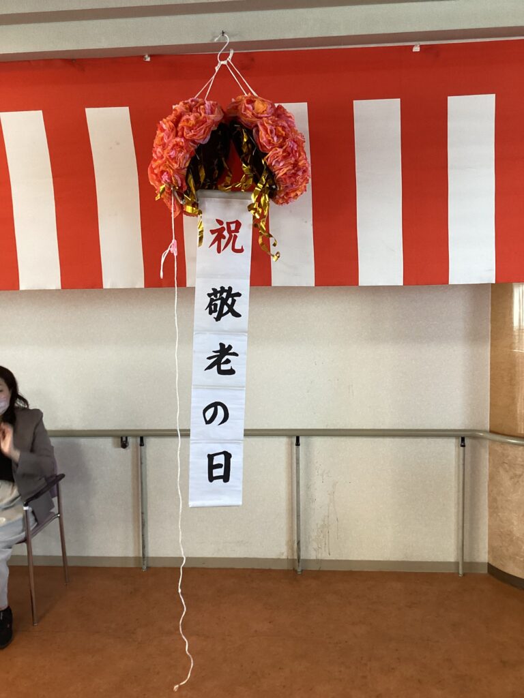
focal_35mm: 31
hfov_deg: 45.4
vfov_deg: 58.4
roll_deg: -0.1
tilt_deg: -5.3
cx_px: 262
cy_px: 349
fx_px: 626
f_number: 2.4
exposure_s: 1/60
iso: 200
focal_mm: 3.3
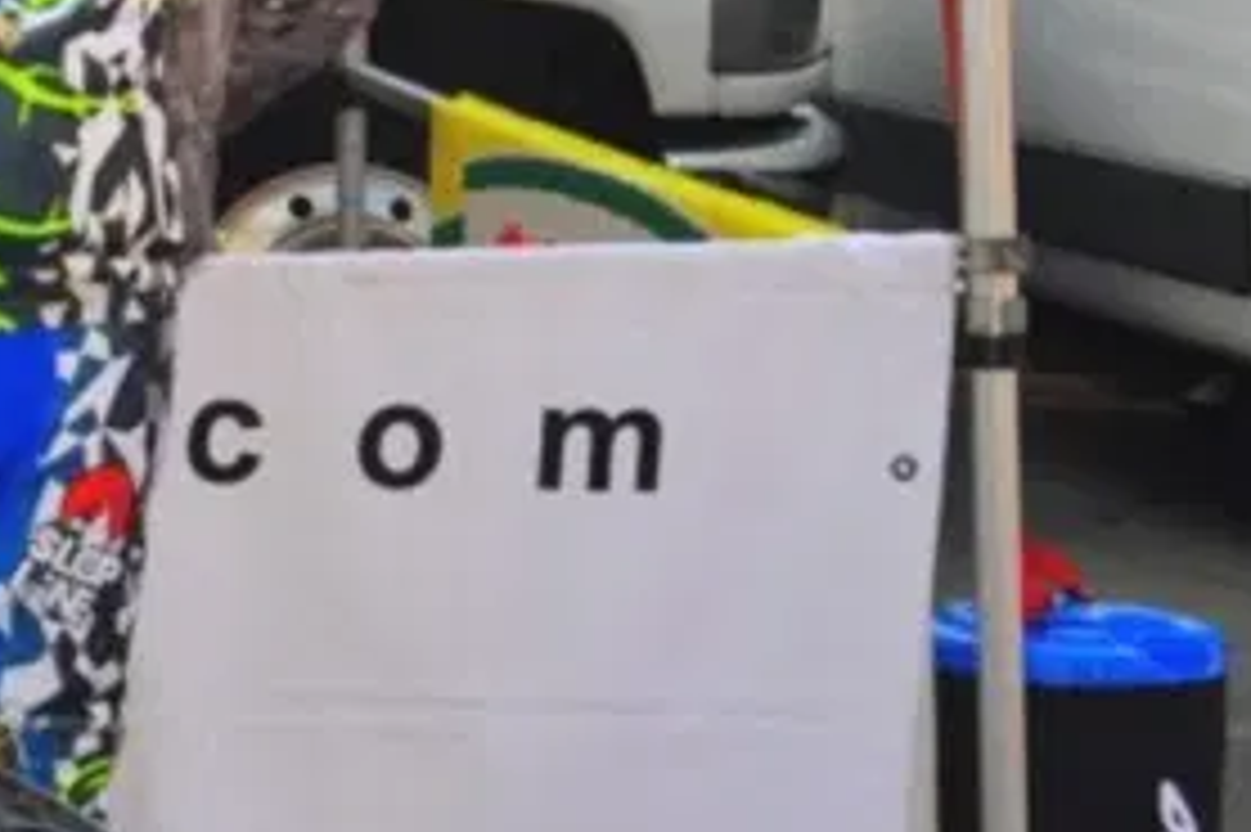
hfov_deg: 12.5
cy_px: 9
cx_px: -972
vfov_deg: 9.0
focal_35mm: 151
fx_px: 5244
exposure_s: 1/320
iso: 800
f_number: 10
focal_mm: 35
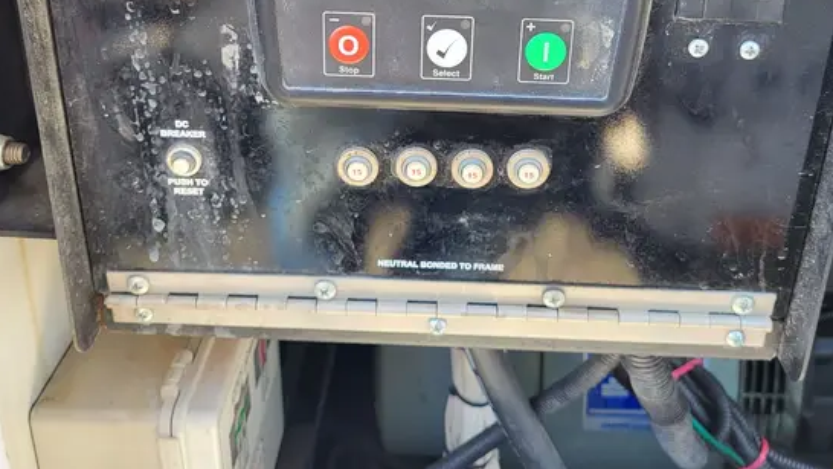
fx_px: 839
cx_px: 416
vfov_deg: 29.9
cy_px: 51
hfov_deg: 52.8
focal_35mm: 38
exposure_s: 1/120
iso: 40
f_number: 1.8
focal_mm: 5.4
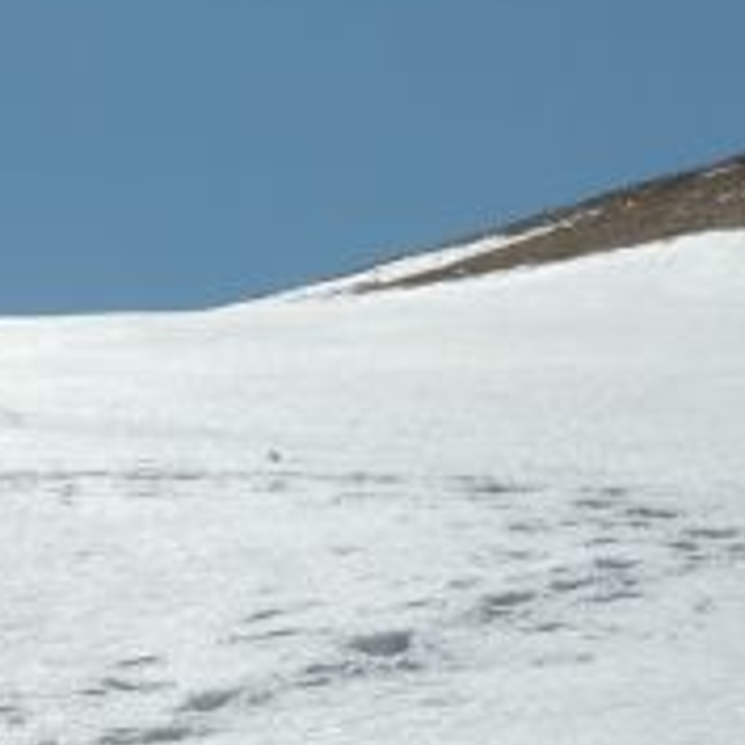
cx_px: 6
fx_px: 4285
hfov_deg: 9.9
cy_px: 678
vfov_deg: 9.9
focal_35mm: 176
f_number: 20
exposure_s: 1/200
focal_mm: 34
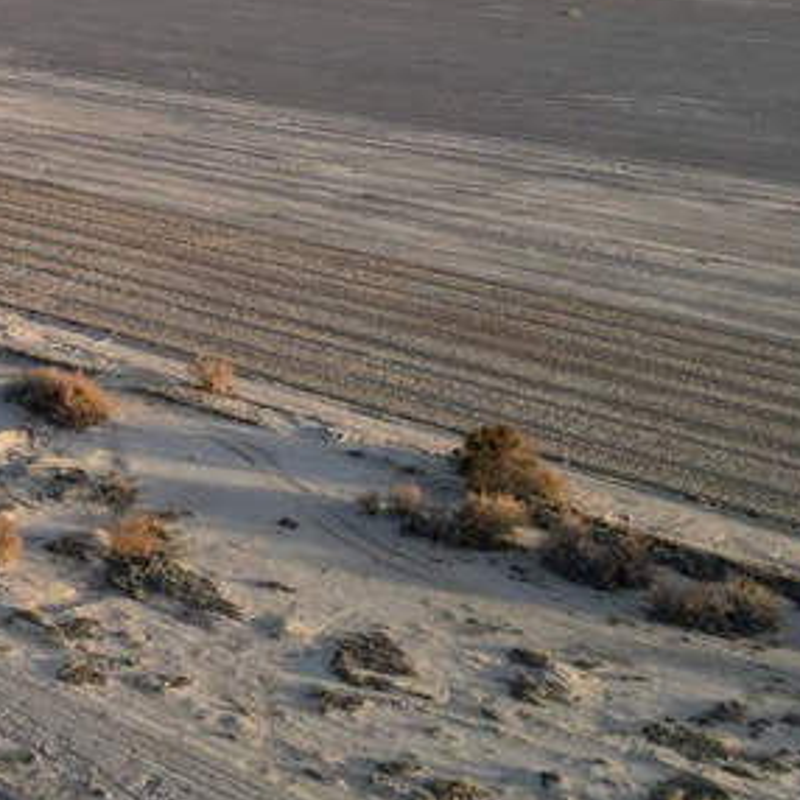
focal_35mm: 76
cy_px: -90
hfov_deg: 21.5
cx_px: -103
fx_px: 1987
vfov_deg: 21.5
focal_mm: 6.72
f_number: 1.7
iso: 100
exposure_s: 1/725
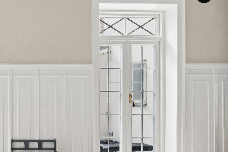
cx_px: 10
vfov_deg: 40.5
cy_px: 104
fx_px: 203
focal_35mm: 32
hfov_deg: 49.9
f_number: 8
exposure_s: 1/320
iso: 500
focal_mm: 10
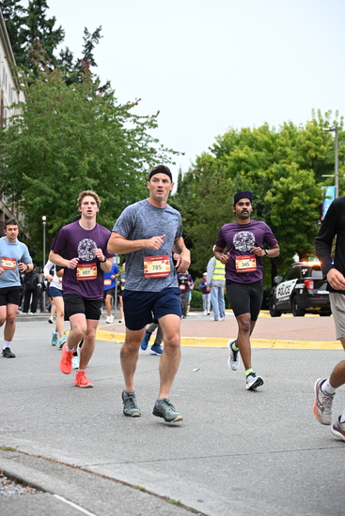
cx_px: 172
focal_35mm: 65
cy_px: 258
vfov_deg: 31.0
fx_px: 934
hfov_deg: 20.9
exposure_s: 1/800
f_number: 4
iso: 1600
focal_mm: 65
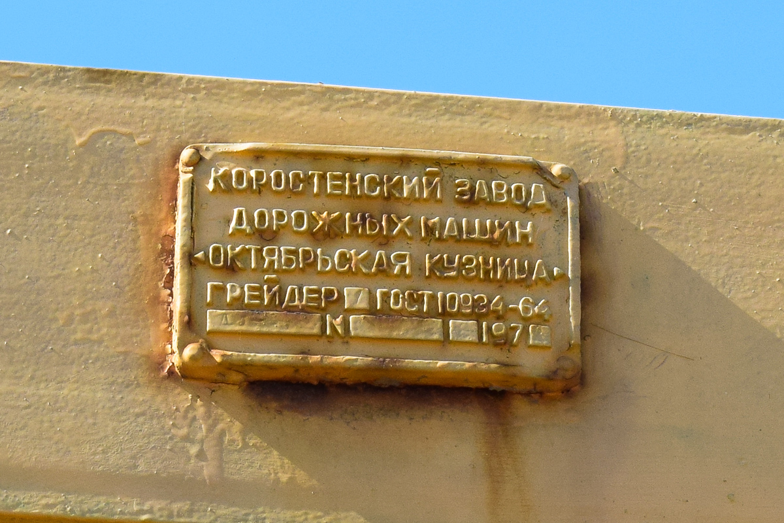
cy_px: 262
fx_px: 1797
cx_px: 392
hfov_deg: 24.6
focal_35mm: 82
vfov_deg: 16.6
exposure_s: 1/320
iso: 400
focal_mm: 55
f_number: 10
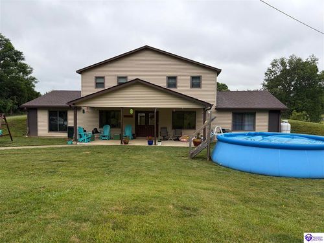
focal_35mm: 26
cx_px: 162
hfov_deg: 67.3
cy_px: 122
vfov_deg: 53.1
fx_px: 243
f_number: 1.6
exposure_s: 1/687
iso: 50
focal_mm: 5.96
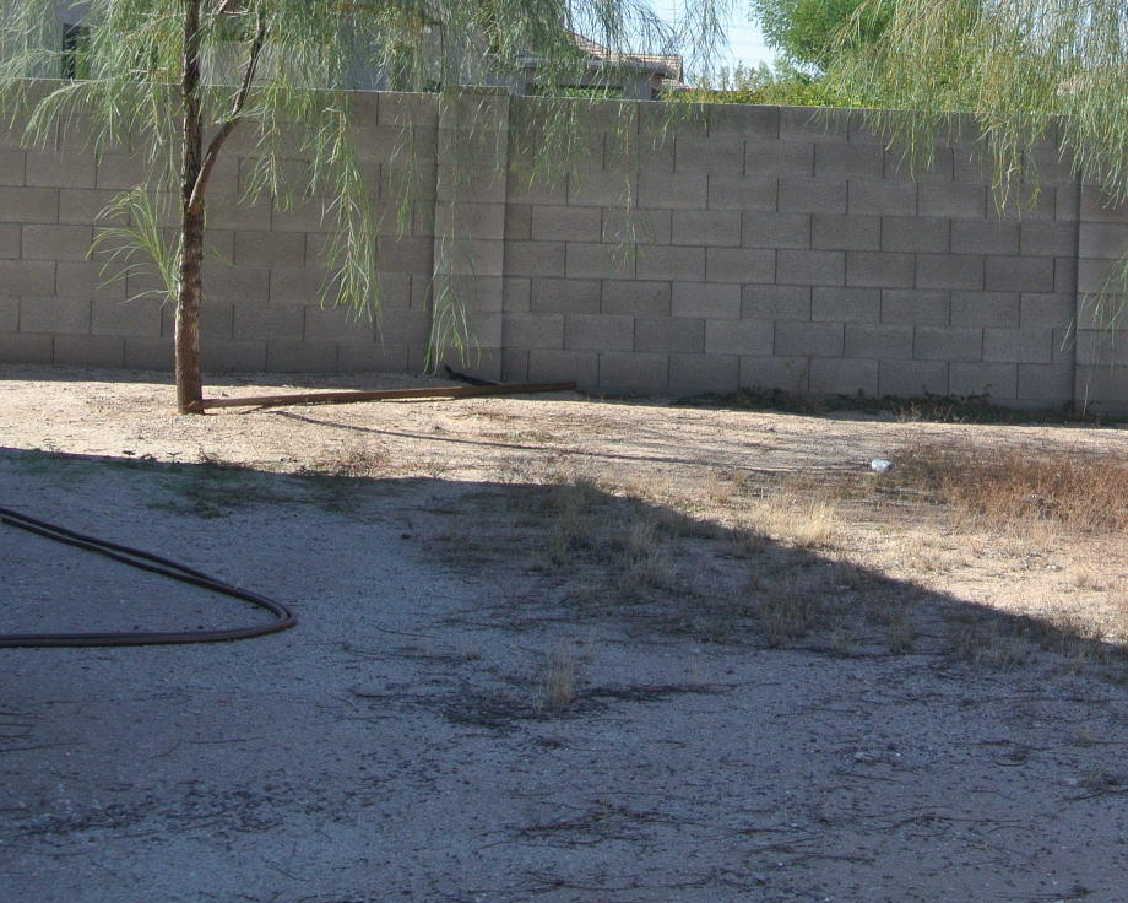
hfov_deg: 21.3
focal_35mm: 89
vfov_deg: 17.1
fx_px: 2971
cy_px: 124
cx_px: 825
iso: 100
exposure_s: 1/400
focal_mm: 16.9
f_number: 4.5
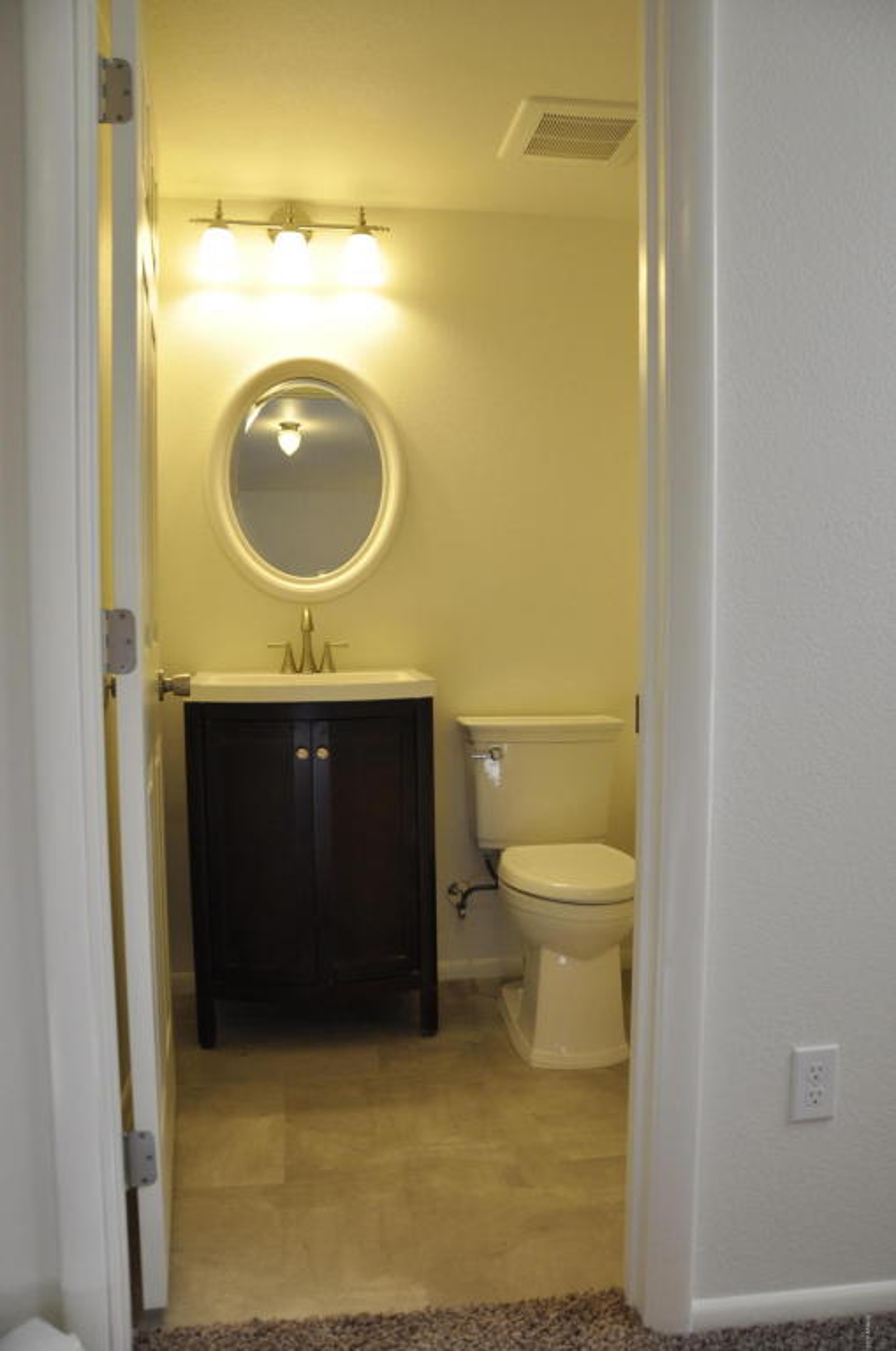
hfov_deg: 47.8
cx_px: 448
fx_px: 1011
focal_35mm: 27
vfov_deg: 67.5
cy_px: 676
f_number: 4.5
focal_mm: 18
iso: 400
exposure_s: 1/80
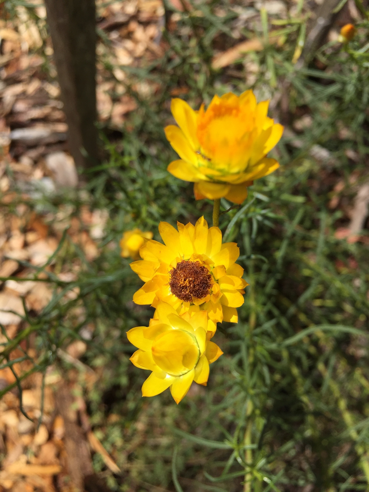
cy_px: 246
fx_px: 412
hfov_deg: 48.2
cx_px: 184
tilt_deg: -74.3
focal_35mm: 29
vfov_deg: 61.7
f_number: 2.2
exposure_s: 1/2825
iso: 32
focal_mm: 4.15
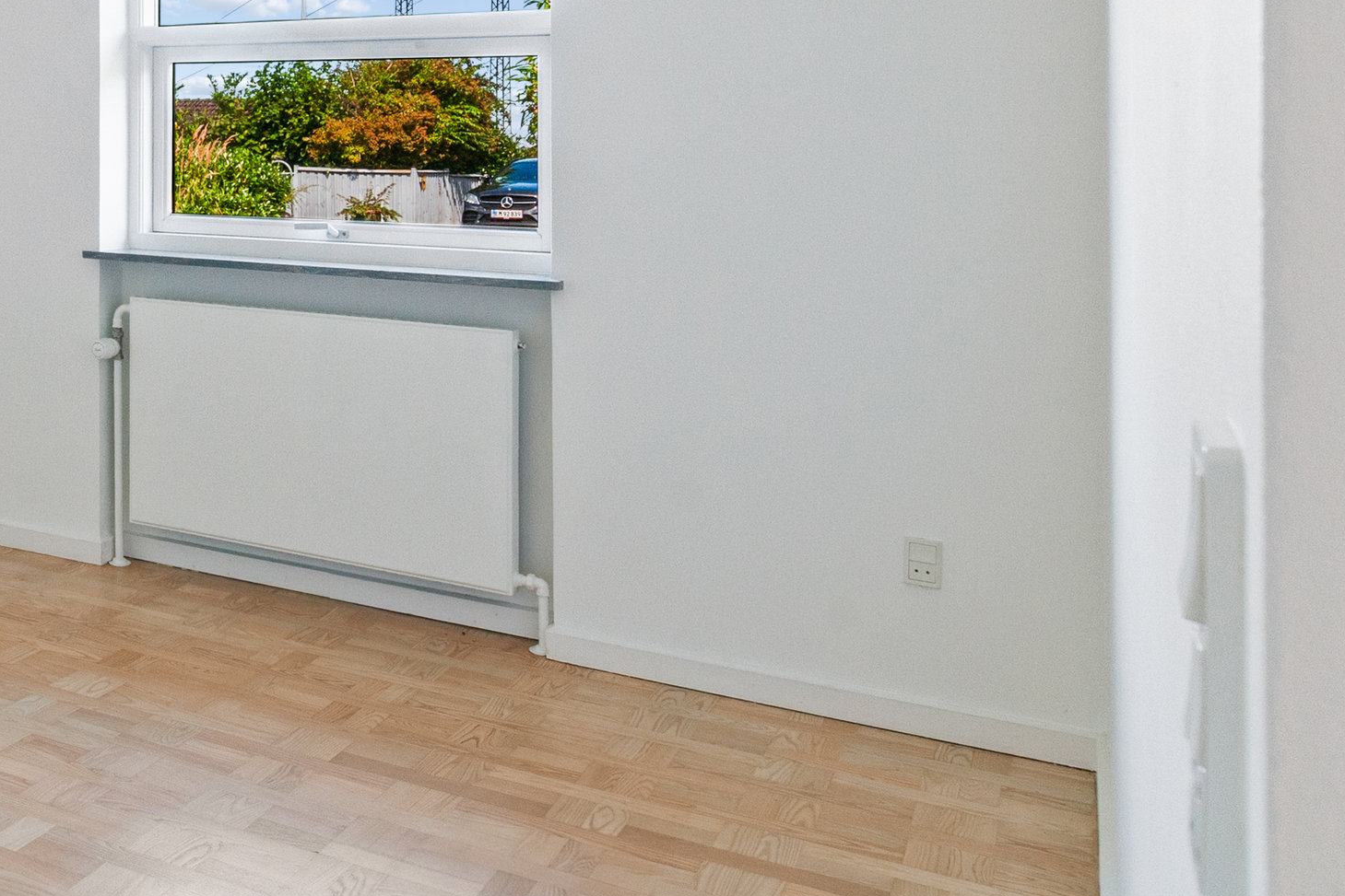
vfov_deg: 33.7
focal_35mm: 37
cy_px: 59
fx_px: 1382
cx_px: 24
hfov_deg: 44.7
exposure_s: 1/8
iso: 200
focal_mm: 12
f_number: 10
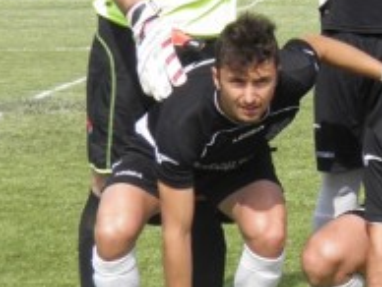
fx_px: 2740
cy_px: 3
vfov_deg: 6.0
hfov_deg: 7.8
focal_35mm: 248
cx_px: 642
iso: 50
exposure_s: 1/250
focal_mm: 13.2
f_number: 5.5
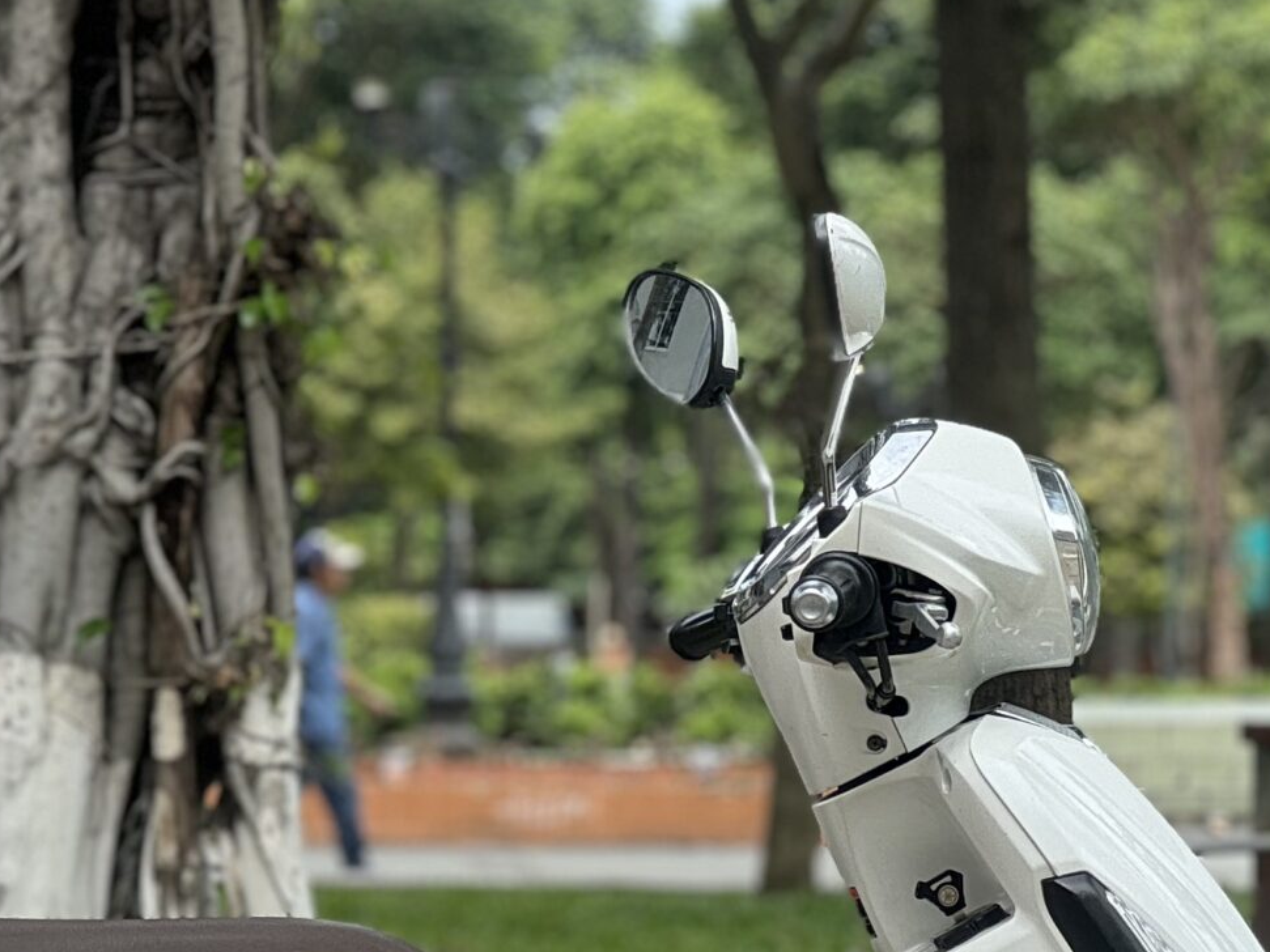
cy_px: 1036
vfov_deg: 7.3
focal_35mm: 203
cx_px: 426
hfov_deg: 9.7
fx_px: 7447
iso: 25
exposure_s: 1/268
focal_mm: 9
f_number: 2.8
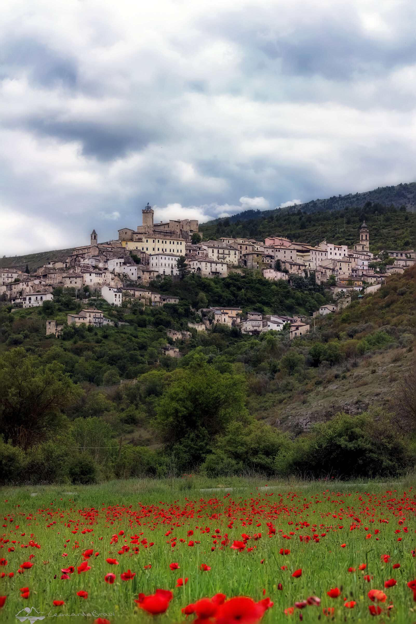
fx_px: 1905
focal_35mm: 110
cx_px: 208
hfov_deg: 12.5
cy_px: 312
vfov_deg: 18.6
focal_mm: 110
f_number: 10
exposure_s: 1/160
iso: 100
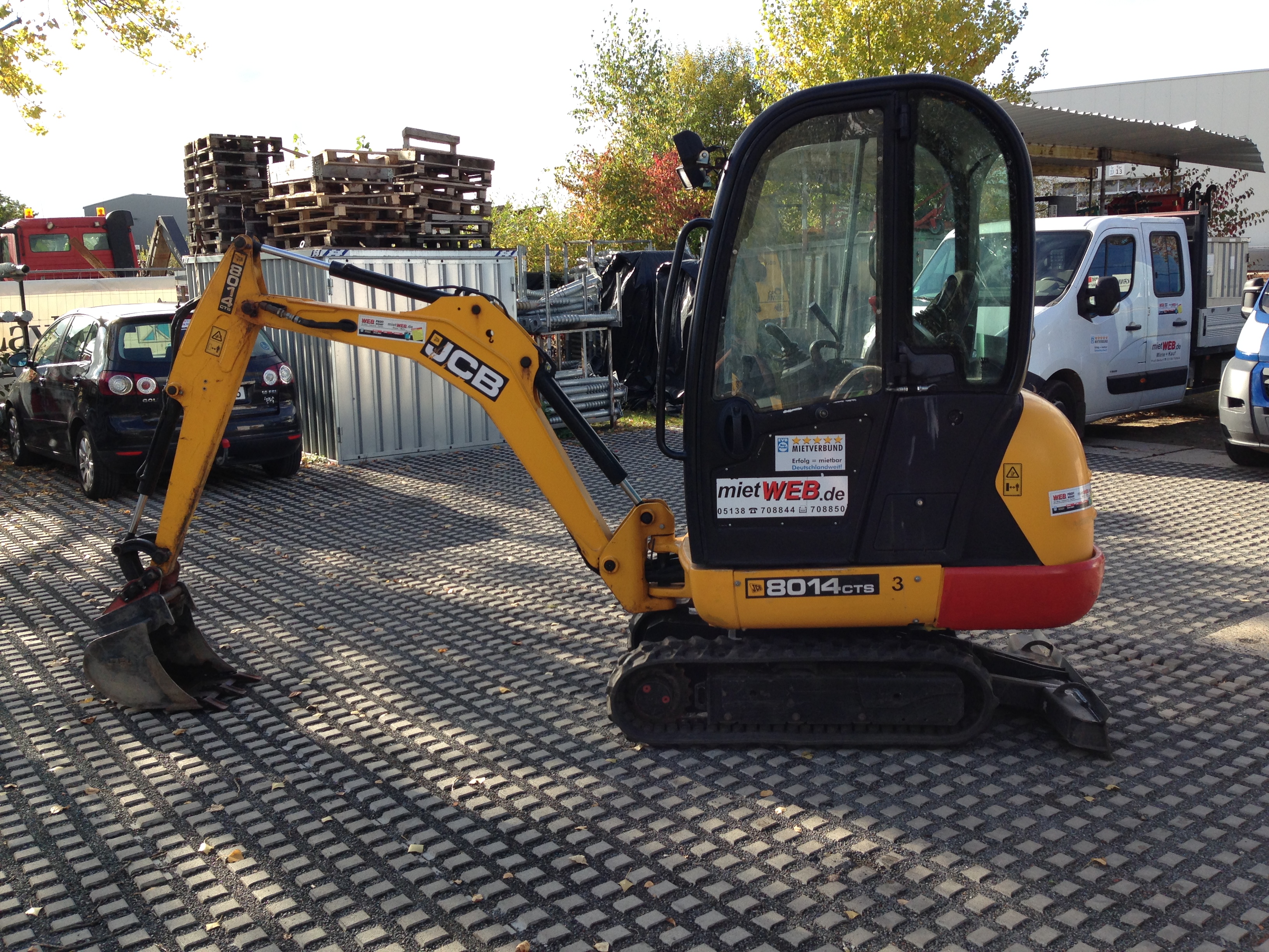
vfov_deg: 42.9
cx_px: 634
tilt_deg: -9.5
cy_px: 476
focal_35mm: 33
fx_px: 1210
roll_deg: +0.8
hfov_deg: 55.4
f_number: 2.4
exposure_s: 1/507
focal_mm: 4.12
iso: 50
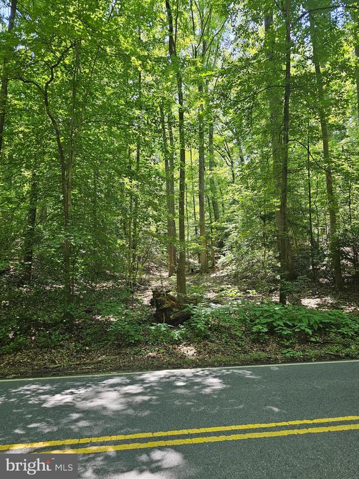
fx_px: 318
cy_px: 240
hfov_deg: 58.9
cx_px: 180
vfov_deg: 73.9
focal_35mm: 23
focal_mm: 6.3
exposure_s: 1/180
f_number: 1.7
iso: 100
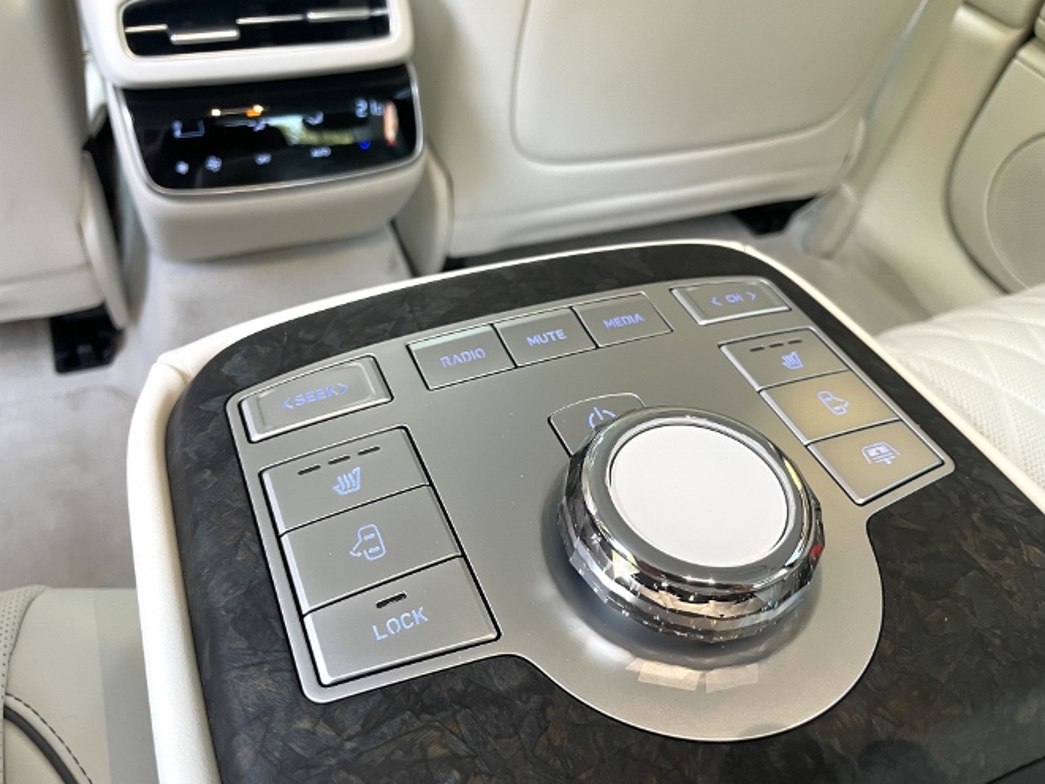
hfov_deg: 67.3
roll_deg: -6.7
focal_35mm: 26
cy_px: 392
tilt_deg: -44.9
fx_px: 785
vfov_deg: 53.1
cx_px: 522
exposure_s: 1/60
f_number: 1.6
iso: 125
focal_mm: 4.2
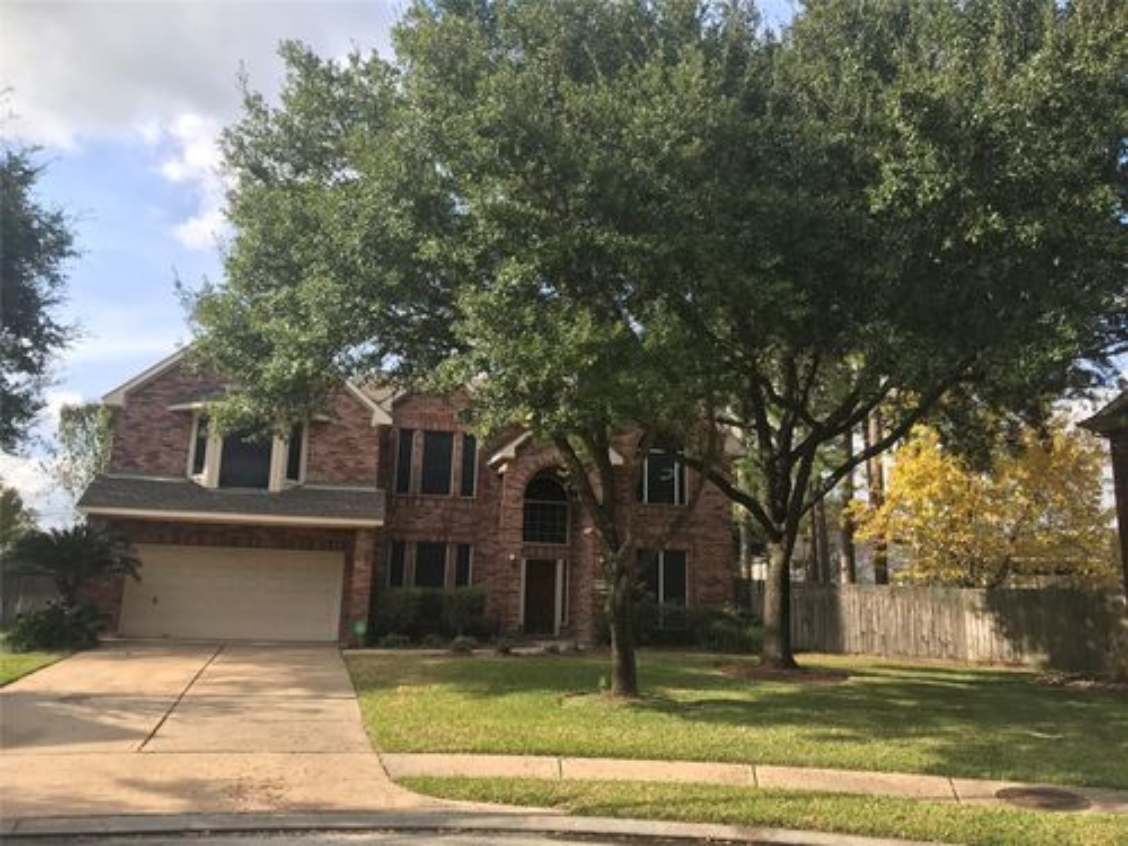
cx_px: 564
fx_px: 912
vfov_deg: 49.7
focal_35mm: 28
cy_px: 423
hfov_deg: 63.4
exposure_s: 1/855
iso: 20
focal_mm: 3.99
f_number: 1.8
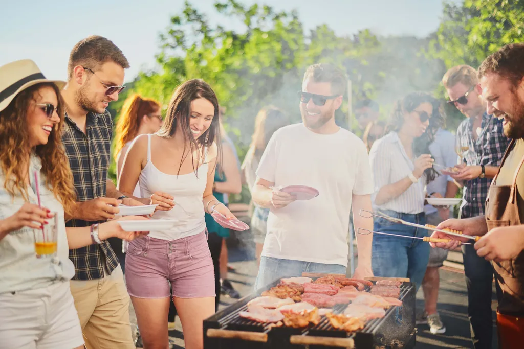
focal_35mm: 50
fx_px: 728
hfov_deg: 39.6
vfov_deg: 27.0
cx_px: 262
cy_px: 174
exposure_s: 1/2500
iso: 64
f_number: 1.8
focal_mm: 50
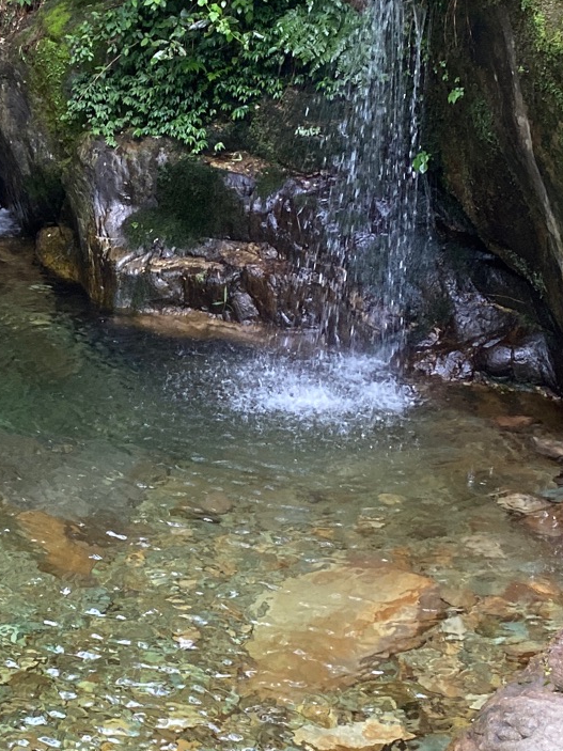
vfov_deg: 26.3
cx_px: 35
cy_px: 409
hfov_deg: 19.5
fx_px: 1605
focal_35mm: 74
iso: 160
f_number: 1.8
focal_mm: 4.25
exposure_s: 1/60
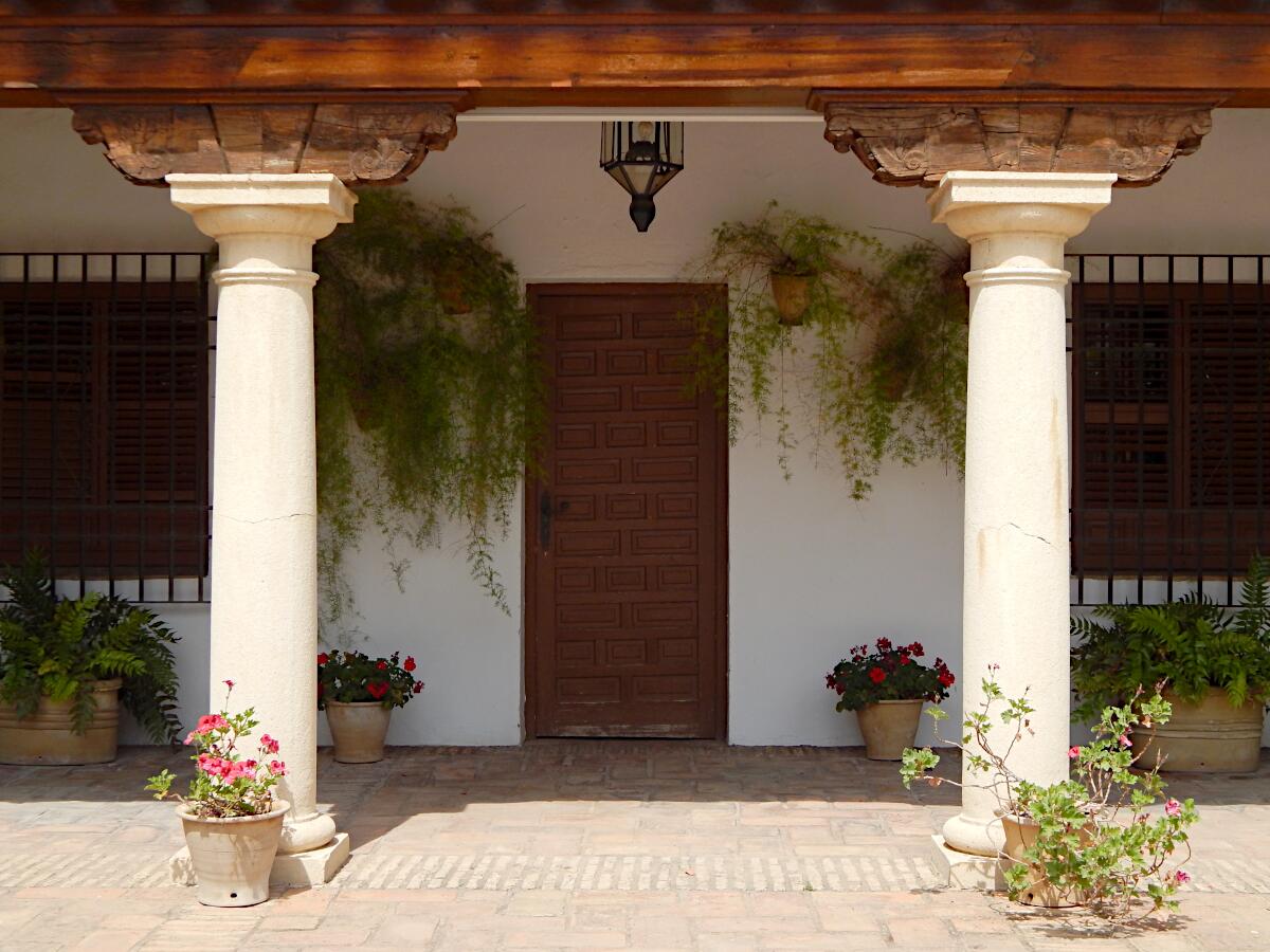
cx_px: 635
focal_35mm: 55
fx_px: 2018
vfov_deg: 26.6
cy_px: 476
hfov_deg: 34.9
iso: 125
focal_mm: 9.7
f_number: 3.8
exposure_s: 1/800
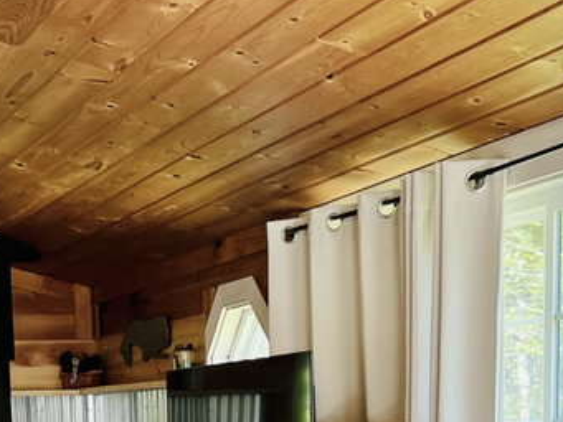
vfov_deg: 17.3
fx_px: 1269
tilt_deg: -8.3
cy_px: 610
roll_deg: +1.7
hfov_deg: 24.8
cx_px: 160
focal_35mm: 78
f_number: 1.5
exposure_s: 1/121
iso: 125
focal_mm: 5.7
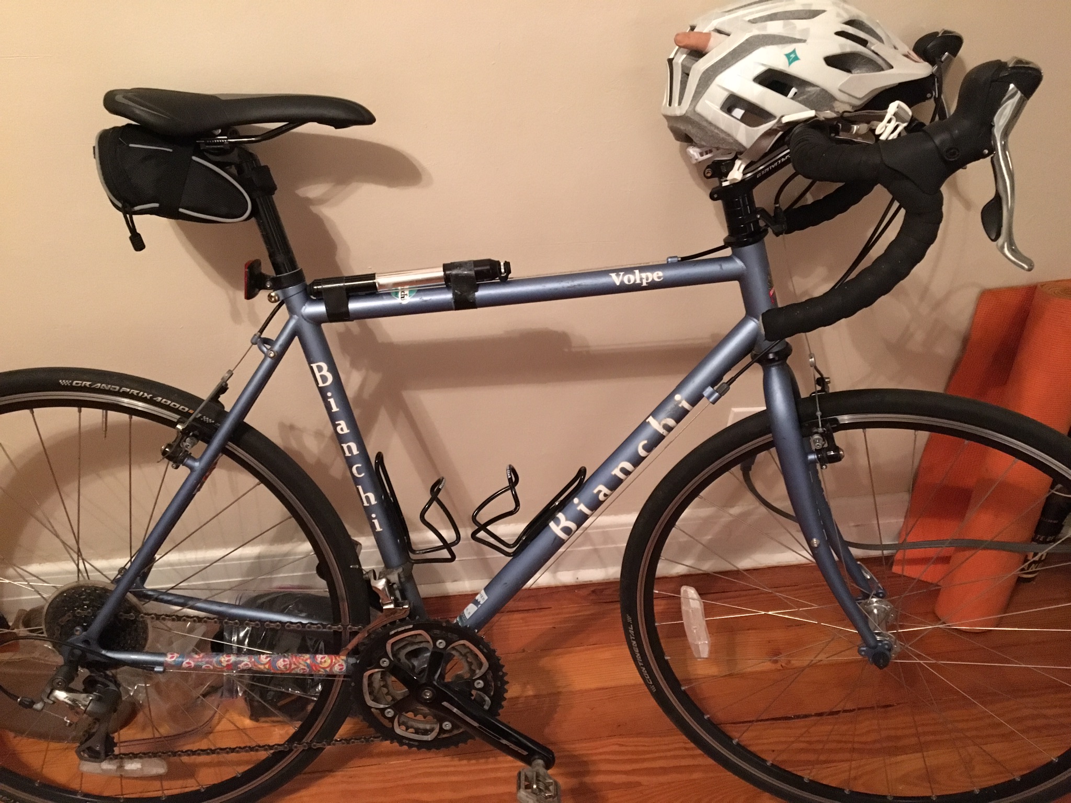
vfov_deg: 48.2
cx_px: 536
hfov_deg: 61.7
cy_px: 402
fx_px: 897
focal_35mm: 29
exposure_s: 1/15
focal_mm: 4.15
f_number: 2.2
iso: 320
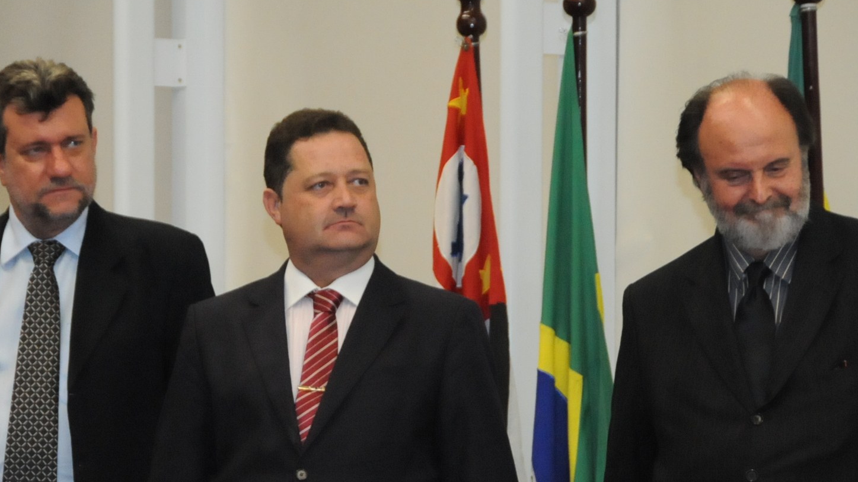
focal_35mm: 279
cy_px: 319
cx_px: 403
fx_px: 6348
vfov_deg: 4.4
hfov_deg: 7.7
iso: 3200
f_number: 5.3
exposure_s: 1/250
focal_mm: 120
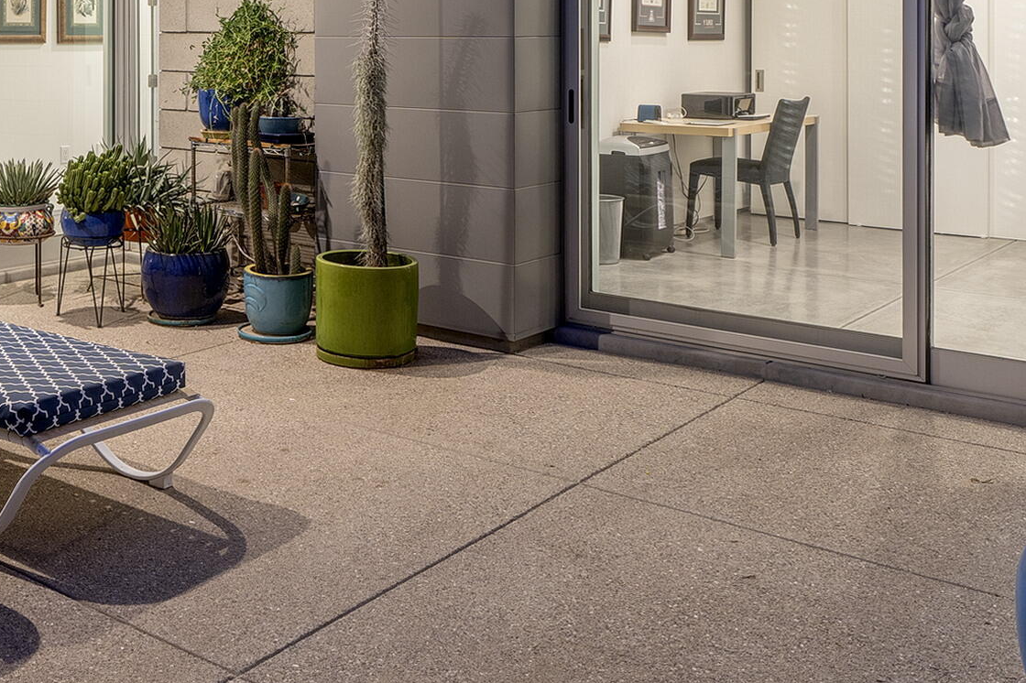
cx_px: 199
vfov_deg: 30.0
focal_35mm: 40
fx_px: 1140
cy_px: -65
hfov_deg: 45.9
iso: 200
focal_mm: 16
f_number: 10
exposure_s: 4
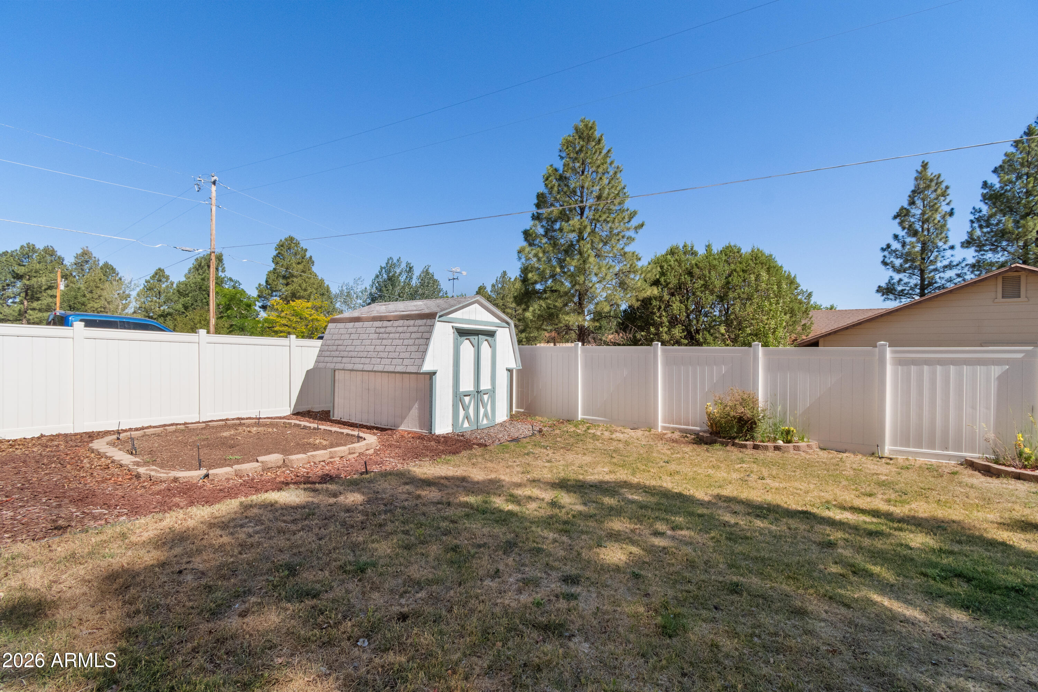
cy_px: 346
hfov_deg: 100.4
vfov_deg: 77.3
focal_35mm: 15
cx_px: 519
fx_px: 432
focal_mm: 10
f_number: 8
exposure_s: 1/500
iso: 800
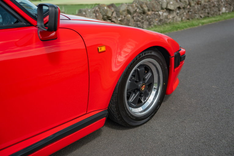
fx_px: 241
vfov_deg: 36.0
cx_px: 117
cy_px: 78
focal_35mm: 37
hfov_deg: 51.9
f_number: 2.8
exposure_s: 1/500
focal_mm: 37
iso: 100
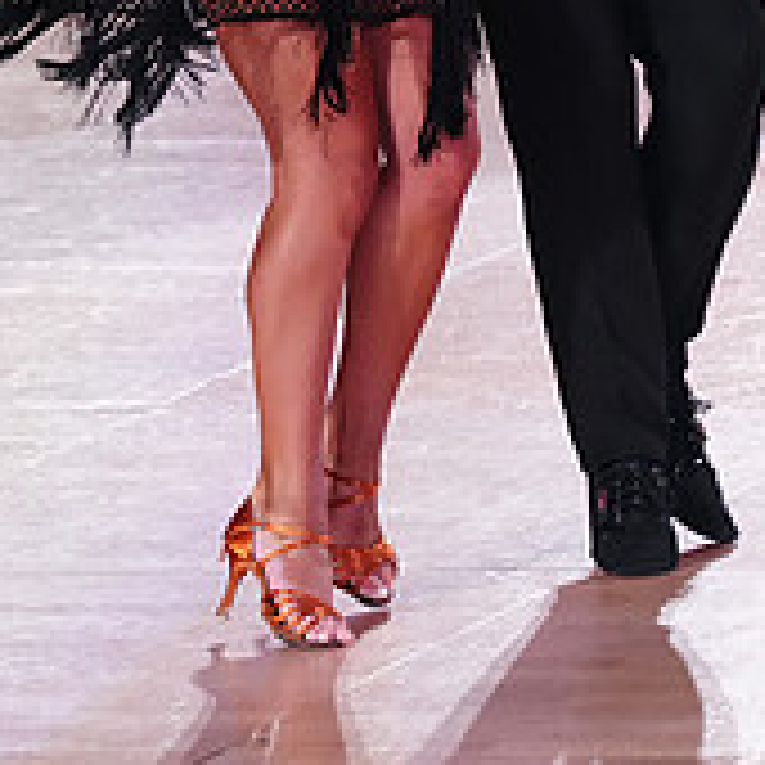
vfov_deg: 3.0
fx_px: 14502
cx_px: 560
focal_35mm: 580
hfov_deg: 3.0
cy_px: -230
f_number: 3.5
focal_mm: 200
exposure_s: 1/500
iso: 4000
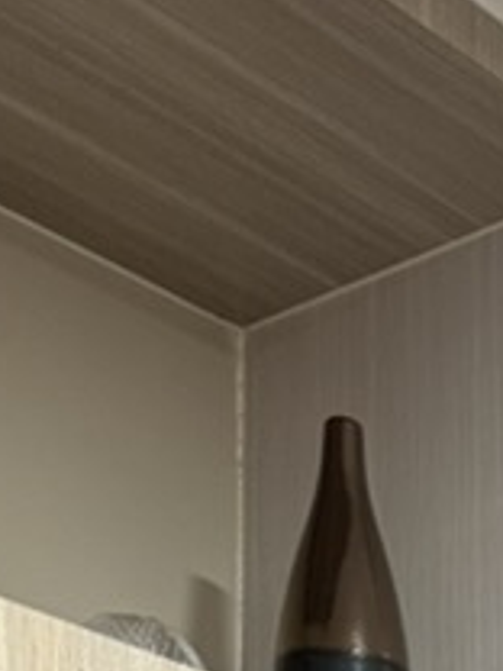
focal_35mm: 118
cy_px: 1523
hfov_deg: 11.2
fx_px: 2286
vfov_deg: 13.2
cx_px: 1038
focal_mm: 6.76
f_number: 1.78
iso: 250
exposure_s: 1/60
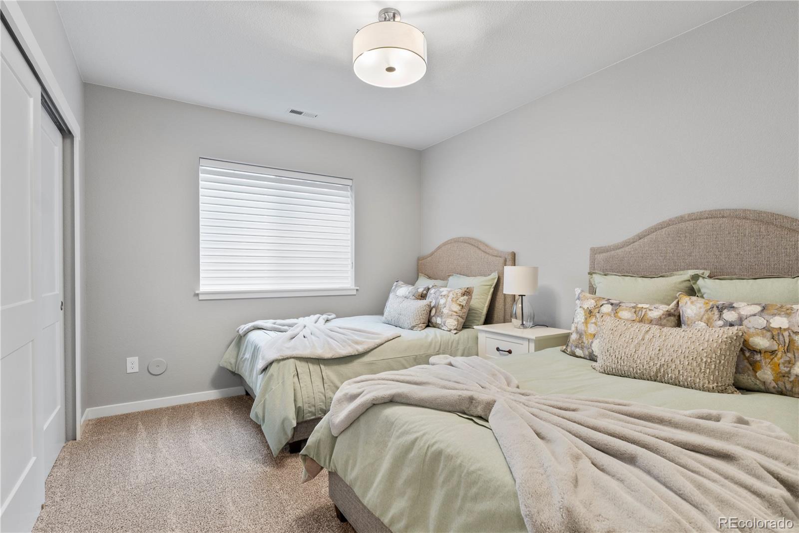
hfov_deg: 92.5
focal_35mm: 17
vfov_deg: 69.6
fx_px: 383
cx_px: 400
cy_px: 266
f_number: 8
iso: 250
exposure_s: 1/5
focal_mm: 11.5
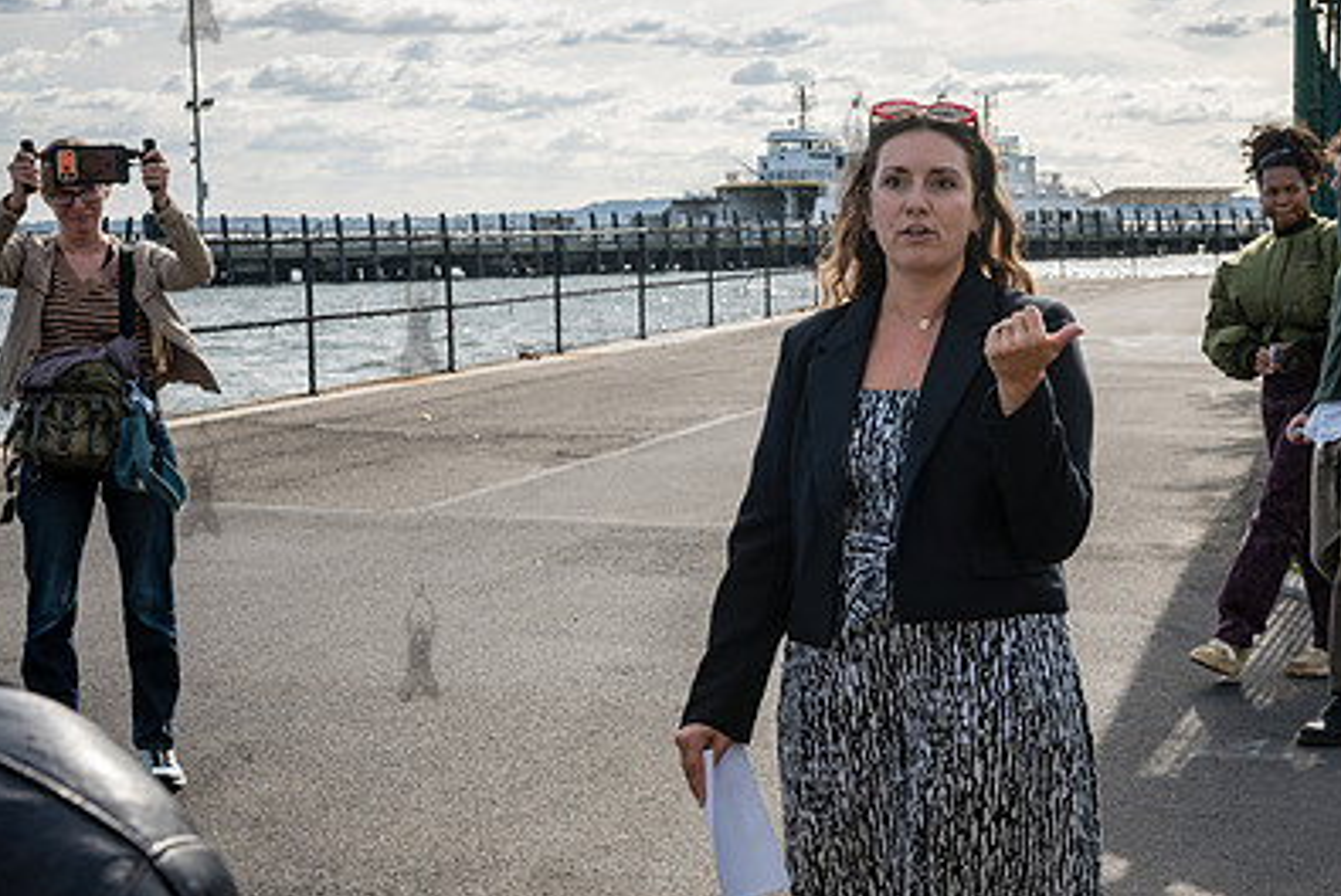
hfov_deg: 30.3
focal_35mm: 66
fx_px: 2460
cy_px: 477
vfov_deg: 20.6
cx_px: 856
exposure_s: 1/320
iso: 250
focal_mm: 45
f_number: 10
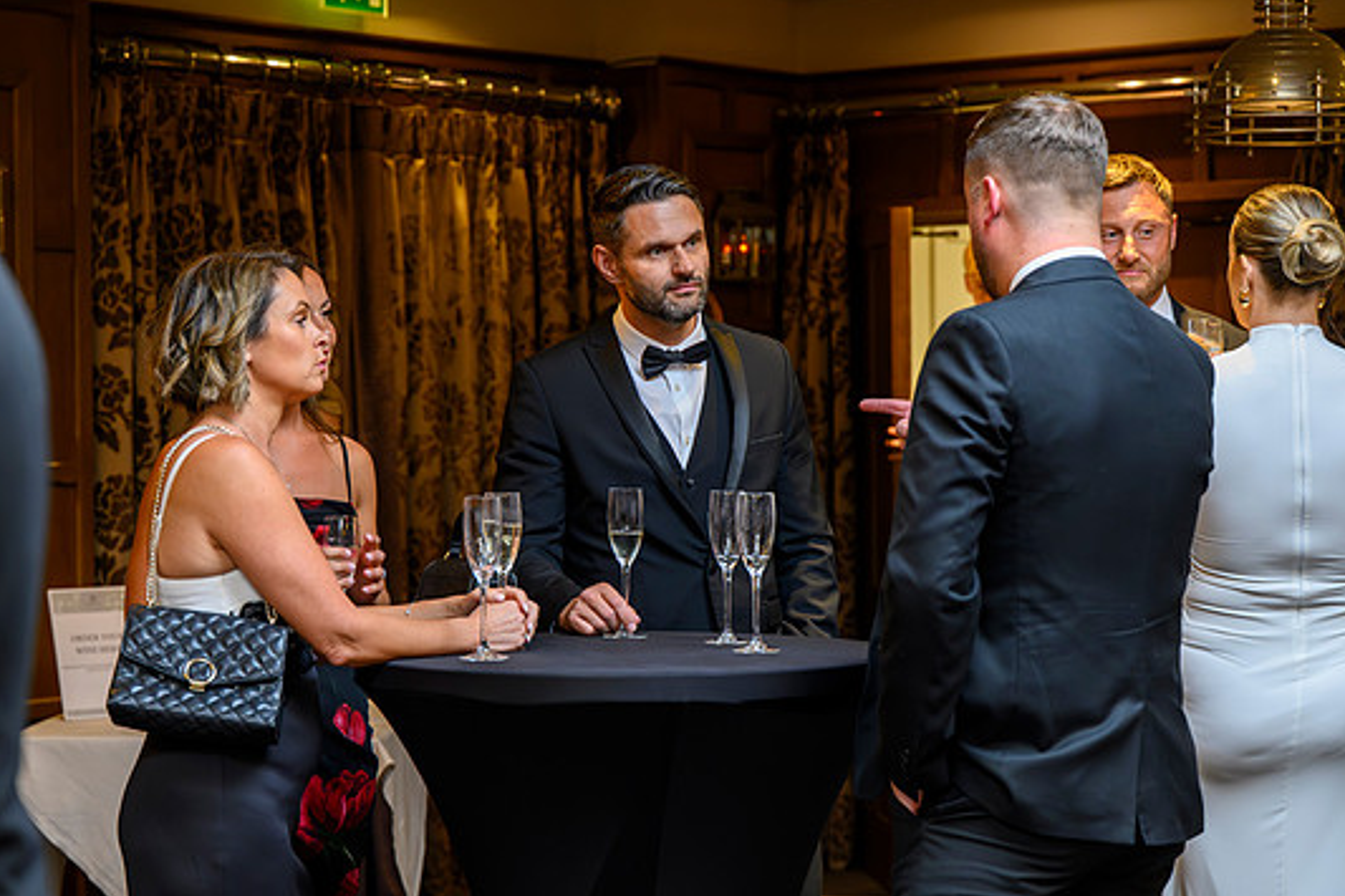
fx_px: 3212
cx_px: 651
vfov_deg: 15.9
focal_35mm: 86
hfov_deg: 23.7
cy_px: 434
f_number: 4
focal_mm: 79
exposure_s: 1/200
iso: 5000
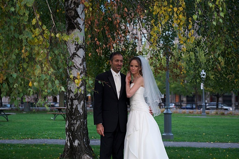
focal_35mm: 70
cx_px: 120
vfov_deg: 19.4
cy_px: 80
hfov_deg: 28.9
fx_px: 464
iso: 320
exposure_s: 1/50
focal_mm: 70
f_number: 3.5
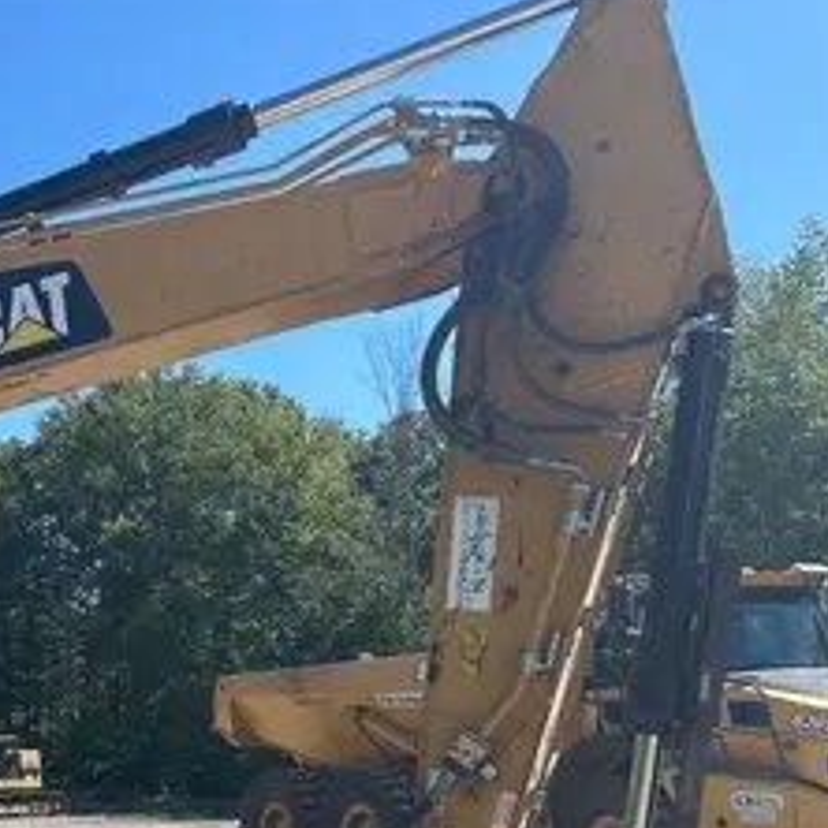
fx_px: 1543
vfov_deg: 29.6
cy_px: 625
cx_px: -186
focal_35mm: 57
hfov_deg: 26.4
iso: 50
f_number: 1.5
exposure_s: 1/2513
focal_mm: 5.7
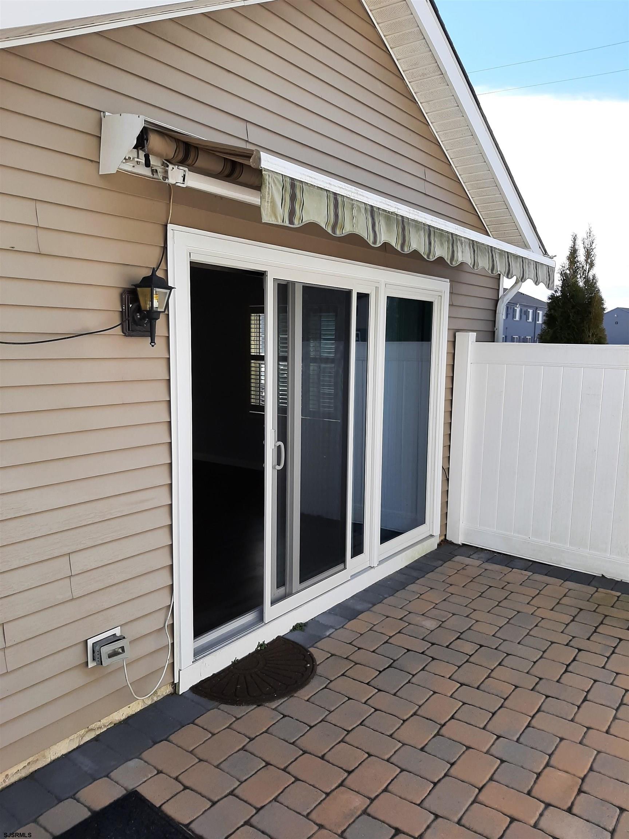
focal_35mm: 26
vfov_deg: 67.3
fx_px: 630
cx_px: 314
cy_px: 420
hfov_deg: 53.1
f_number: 1.7
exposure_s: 1/1901
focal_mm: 3.93
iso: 40
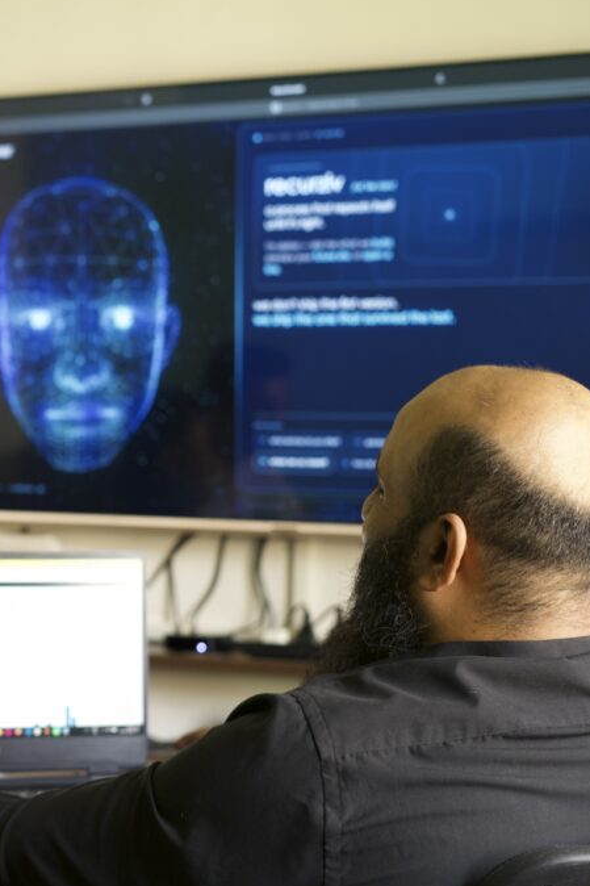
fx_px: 1869
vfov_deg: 26.7
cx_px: -11
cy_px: 440
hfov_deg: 17.5
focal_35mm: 76
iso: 1000
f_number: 3.2
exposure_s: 1/60
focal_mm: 50
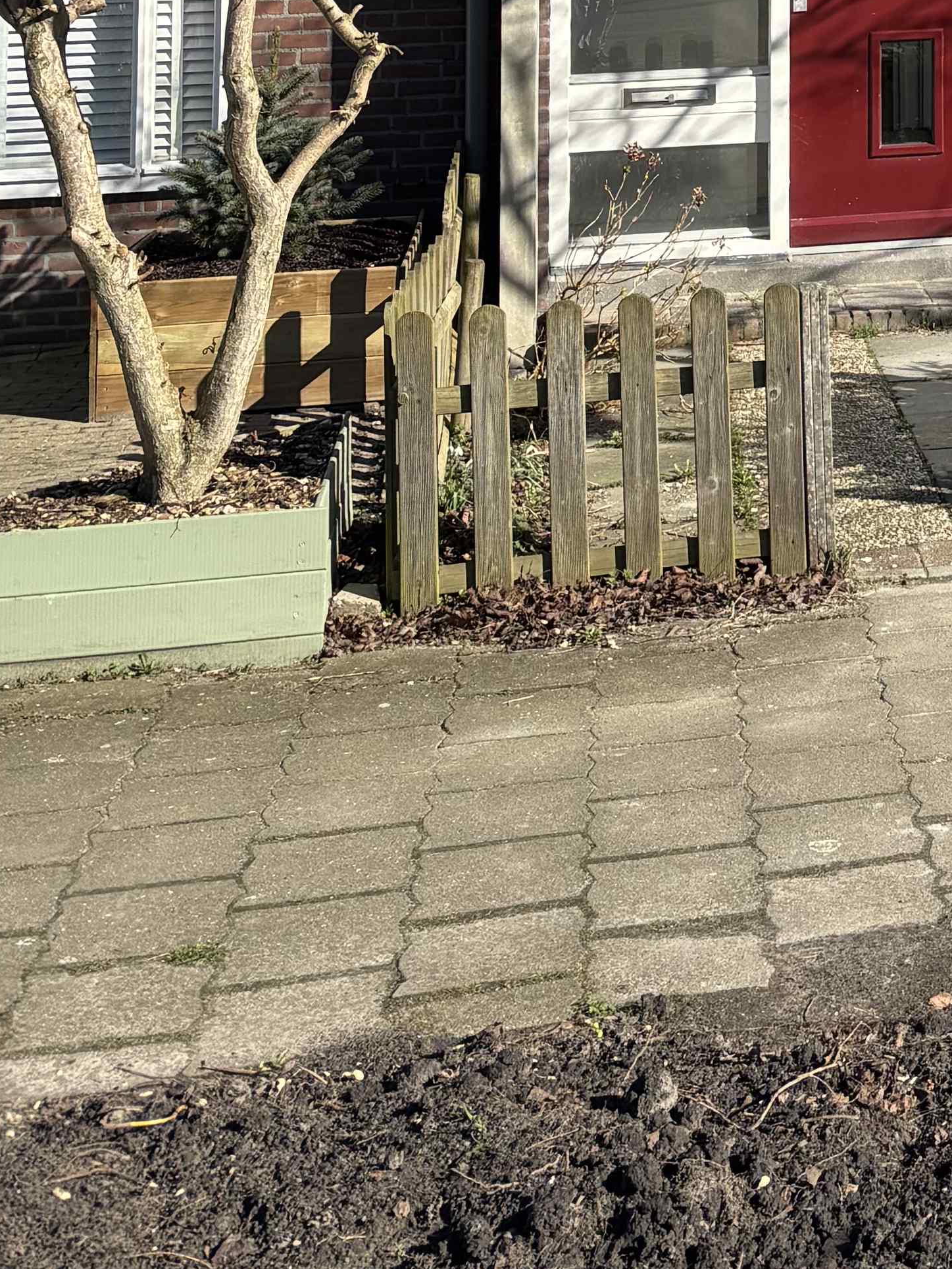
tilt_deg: +4.2
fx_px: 2823
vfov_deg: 22.6
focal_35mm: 77
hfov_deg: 17.5
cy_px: -391
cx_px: 1374
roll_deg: +0.8
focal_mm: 5.96
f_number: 1.6
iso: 50
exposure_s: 1/2342
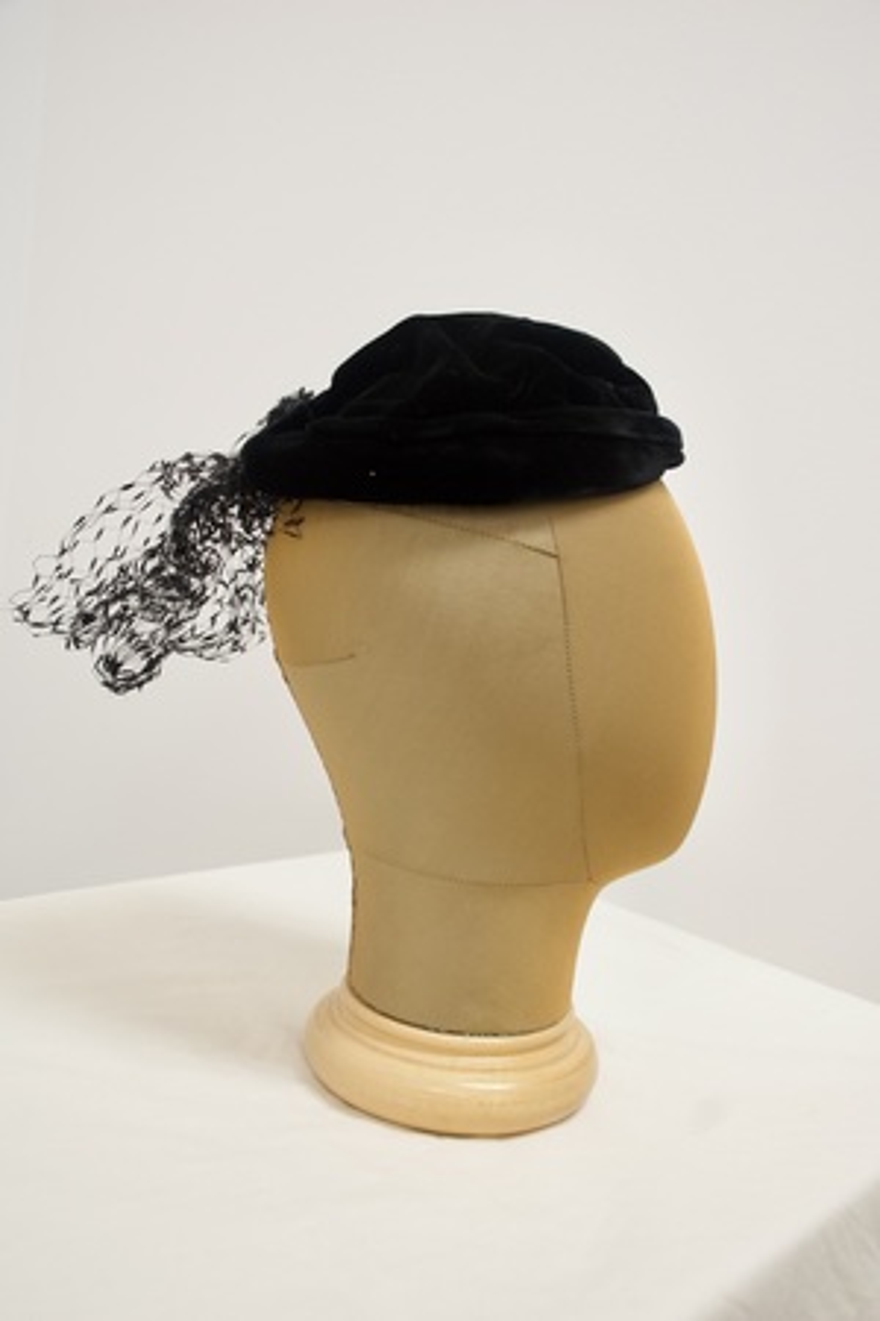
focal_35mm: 34
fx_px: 1265
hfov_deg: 38.4
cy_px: 660
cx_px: 440
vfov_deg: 55.1
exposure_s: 1/100
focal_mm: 23
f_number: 5.6
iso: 1600
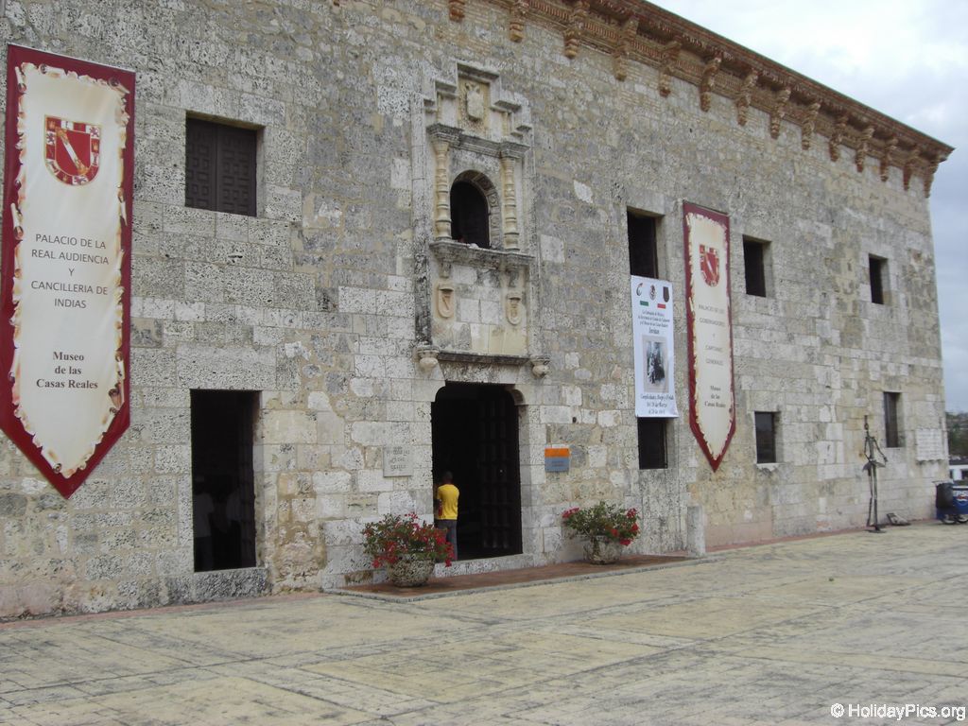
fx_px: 1063
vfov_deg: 37.7
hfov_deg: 49.0
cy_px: 363
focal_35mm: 38
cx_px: 484
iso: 64
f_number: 8
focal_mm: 6.2
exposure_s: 1/160
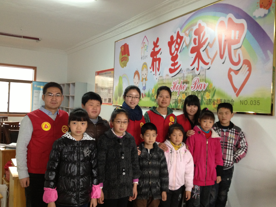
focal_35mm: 36
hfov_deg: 51.4
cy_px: 106
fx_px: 287
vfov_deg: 39.7
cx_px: 139
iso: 200
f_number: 2.4
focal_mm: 4.28
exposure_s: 1/20
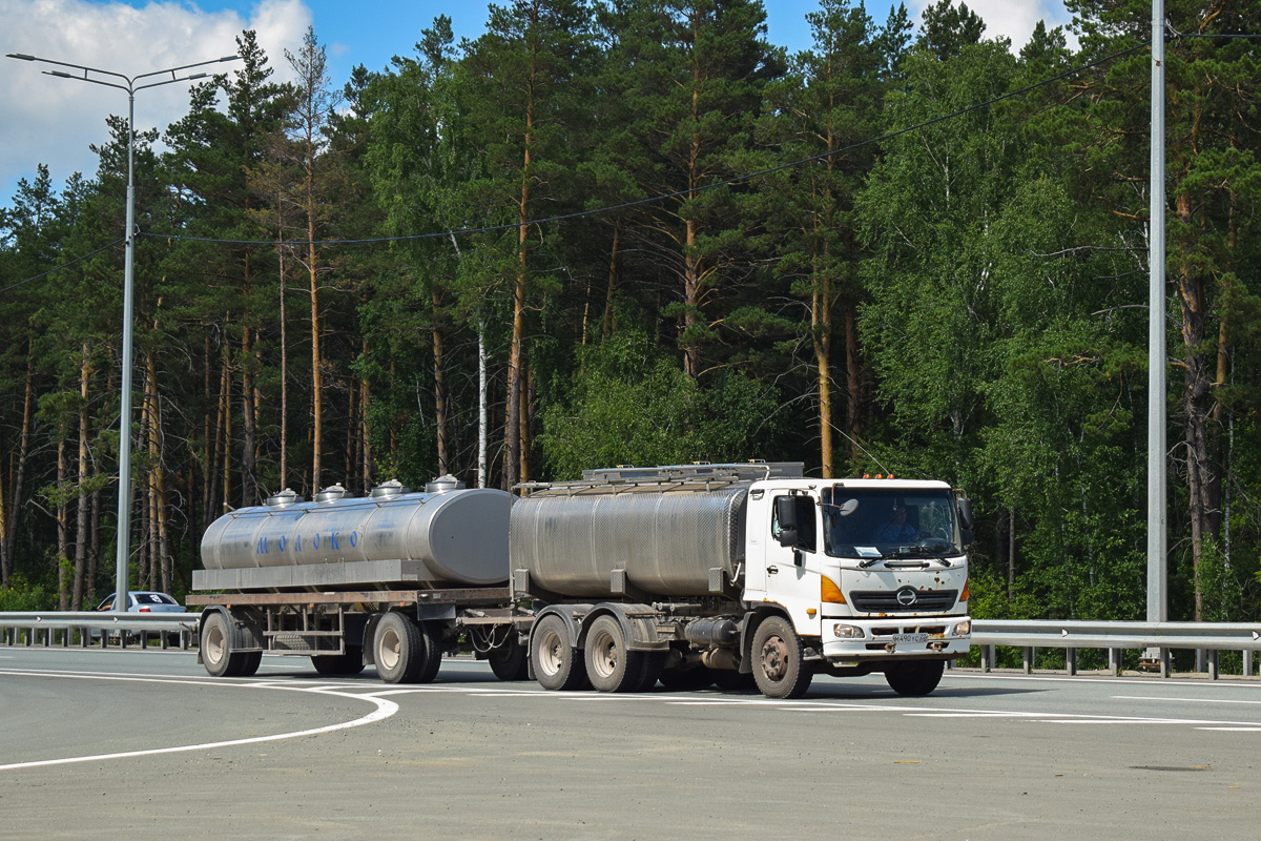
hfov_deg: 24.6
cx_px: 630
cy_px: 420
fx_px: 2890
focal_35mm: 82
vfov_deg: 16.6
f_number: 6.3
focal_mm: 55
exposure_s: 1/1250
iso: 400
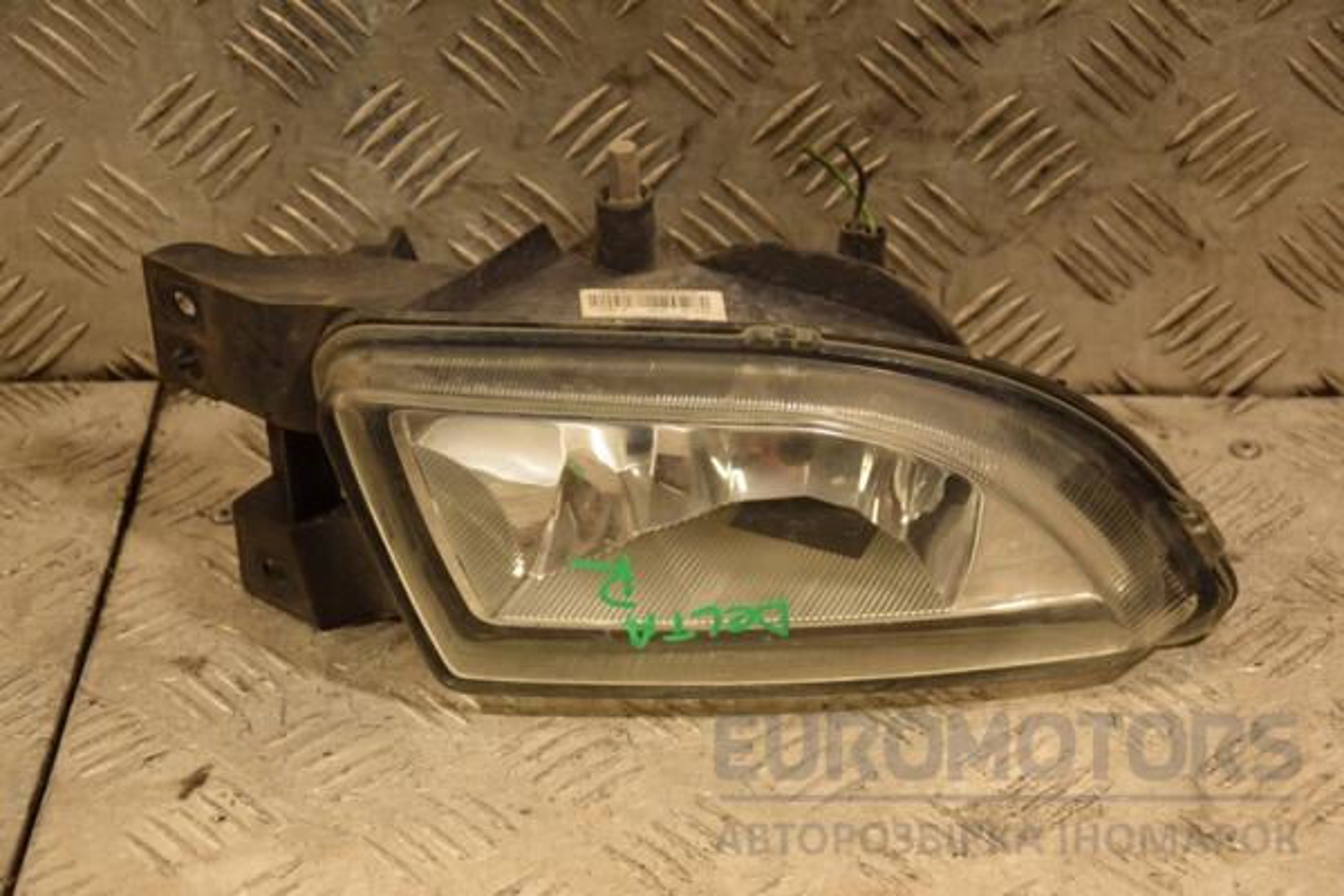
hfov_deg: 20.6
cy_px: 448
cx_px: 672
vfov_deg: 13.8
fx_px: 3696
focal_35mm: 99
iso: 800
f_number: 5.3
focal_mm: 66
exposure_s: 1/160
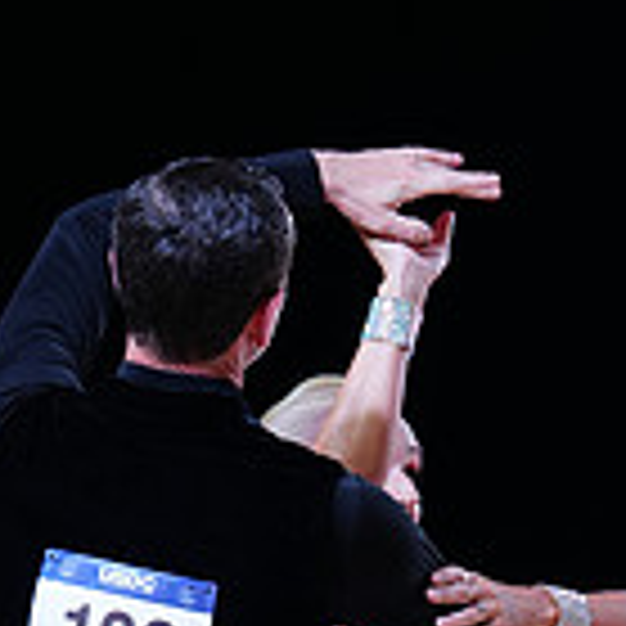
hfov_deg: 4.6
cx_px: 178
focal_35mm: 383
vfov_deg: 4.5
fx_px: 7836
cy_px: 1126
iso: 500
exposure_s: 1/500
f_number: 2.8
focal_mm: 108
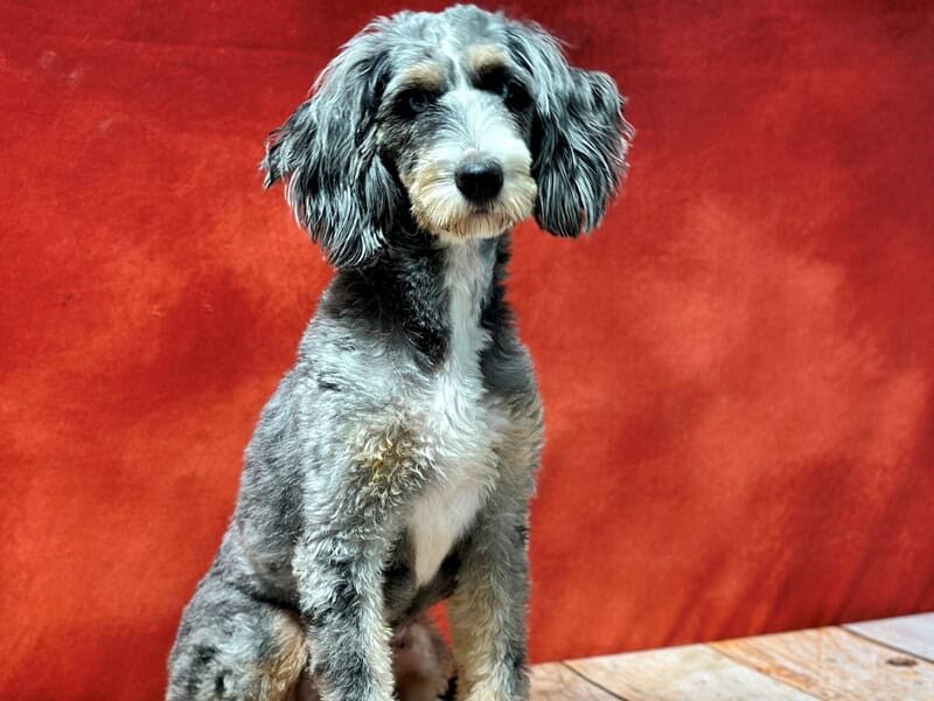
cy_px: 350
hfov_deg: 39.7
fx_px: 1295
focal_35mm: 48
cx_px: 467
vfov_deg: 30.3
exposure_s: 1/60
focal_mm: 6.9
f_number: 1.8
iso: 200
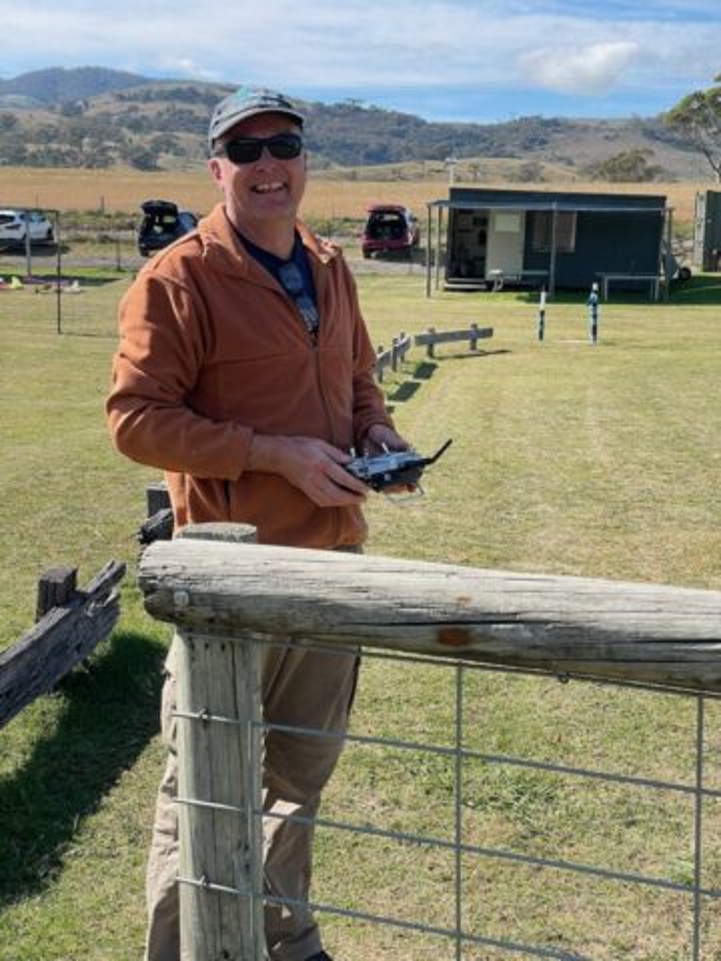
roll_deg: -2.6
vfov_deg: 36.8
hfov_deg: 28.0
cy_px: 480
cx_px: 360
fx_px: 1444
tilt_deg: -8.5
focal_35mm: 52
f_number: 2
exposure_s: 1/978
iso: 25
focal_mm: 6
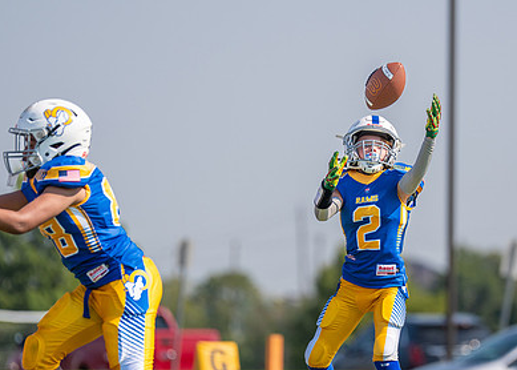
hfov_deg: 5.0
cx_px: 374
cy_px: 262
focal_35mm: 401
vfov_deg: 3.6
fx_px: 5889
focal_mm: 200
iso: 160
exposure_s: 1/3200
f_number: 2.8
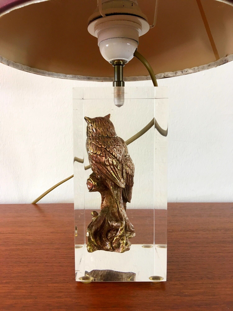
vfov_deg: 61.7
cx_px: 116
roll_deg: +0.9
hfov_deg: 48.2
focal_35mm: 29
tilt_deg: -4.8
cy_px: 156
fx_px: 260
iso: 125
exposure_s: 1/33
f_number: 2.2
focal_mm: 4.15
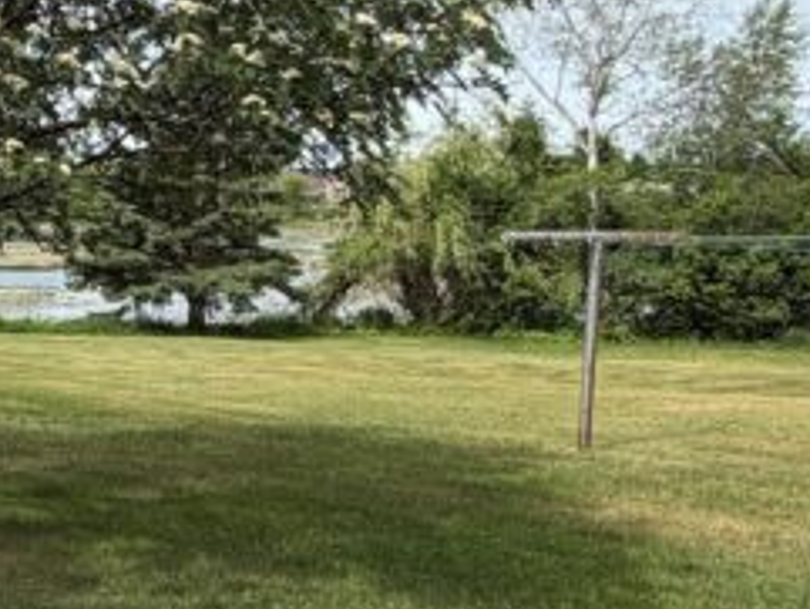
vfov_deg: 23.6
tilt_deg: -0.3
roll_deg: +0.5
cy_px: 229
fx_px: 1451
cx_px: -180
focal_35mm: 62
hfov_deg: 27.2
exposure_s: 1/770
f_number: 2.2
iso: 20
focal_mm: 2.22
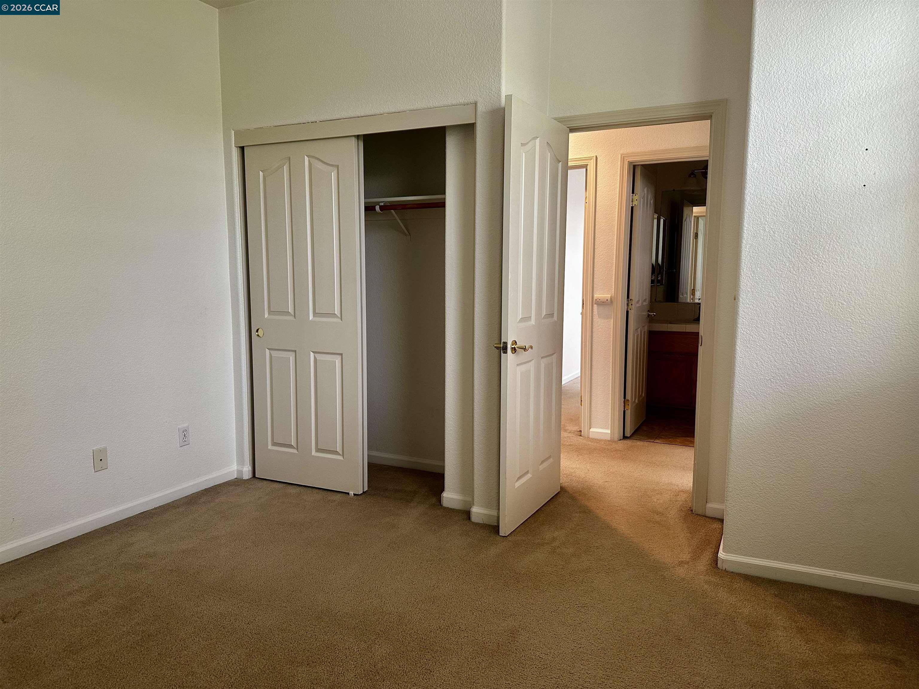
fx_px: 637
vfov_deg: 56.8
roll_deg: -0.1
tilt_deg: -6.3
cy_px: 344
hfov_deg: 71.6
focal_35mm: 24
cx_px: 460
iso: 200
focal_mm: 6.86
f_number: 1.78
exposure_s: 1/60
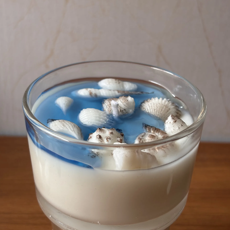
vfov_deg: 27.7
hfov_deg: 27.7
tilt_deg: -28.4
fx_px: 466
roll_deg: -3.0
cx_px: 115
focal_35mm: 62
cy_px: 92
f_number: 1.6
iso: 50
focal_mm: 5.96
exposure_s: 1/103
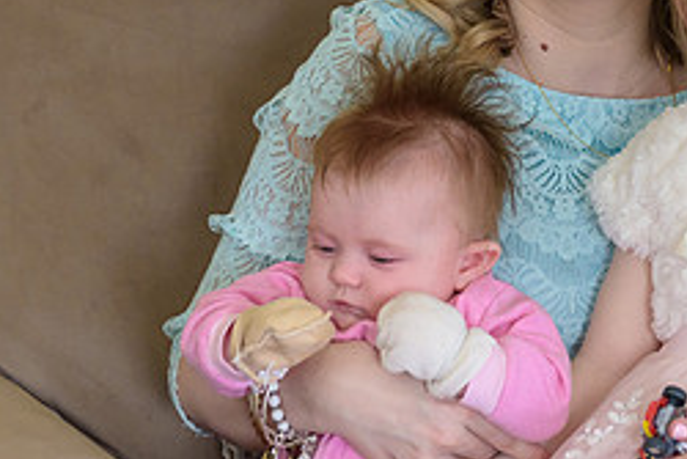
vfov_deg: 10.5
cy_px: 32
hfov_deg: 15.6
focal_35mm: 130
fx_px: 2482
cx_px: 574
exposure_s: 1/200
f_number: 3.2
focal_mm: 56
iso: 1600
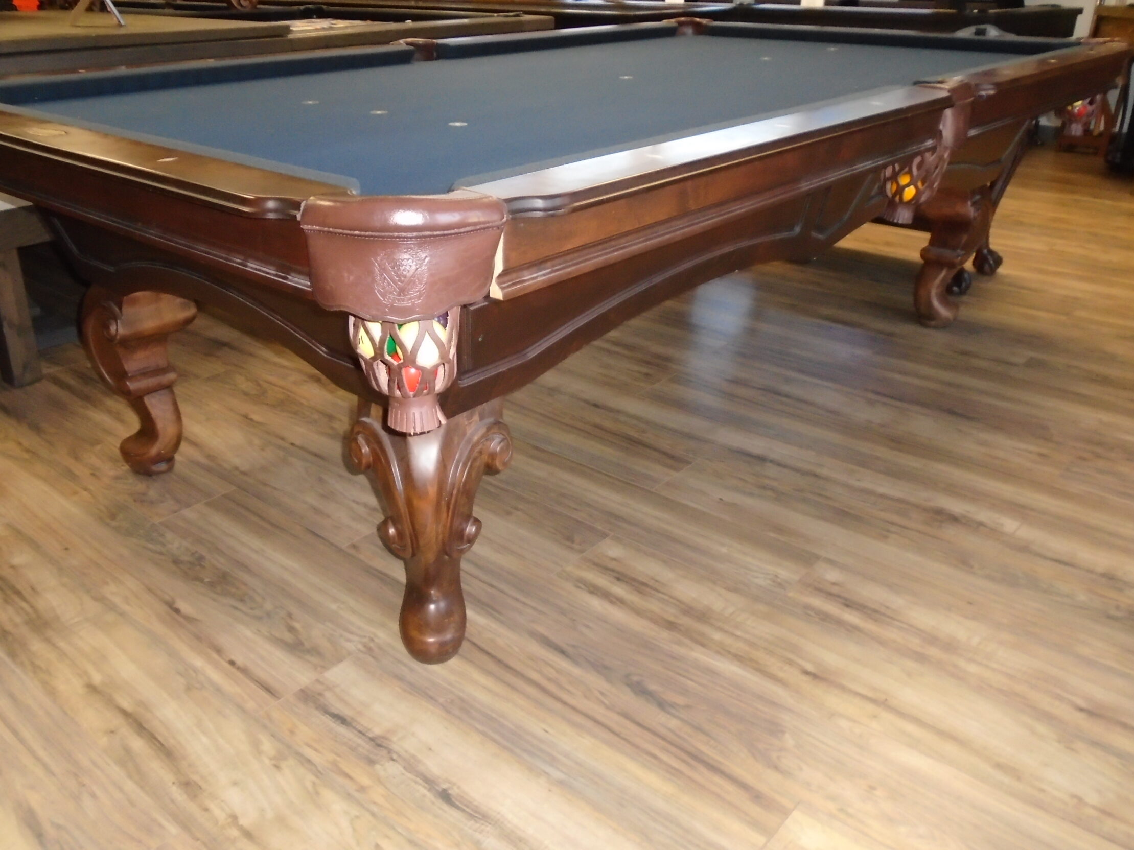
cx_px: 482
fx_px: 983
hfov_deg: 59.7
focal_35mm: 30
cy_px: 413
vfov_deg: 46.8
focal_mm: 4.6
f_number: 3.2
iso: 400
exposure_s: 1/30
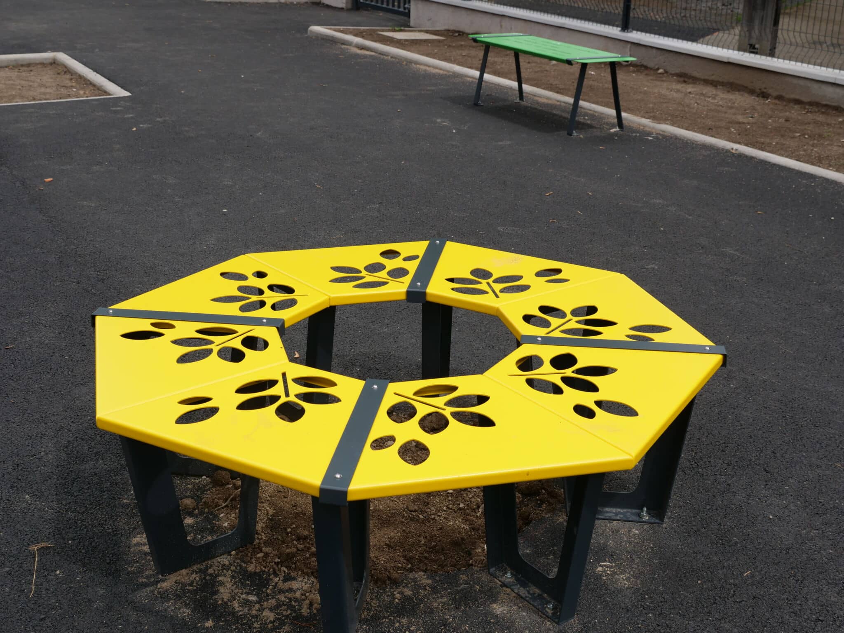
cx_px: 422
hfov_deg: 39.7
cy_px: 316
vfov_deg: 30.3
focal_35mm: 48
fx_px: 1170
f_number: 5
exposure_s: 1/1000
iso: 200
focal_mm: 24
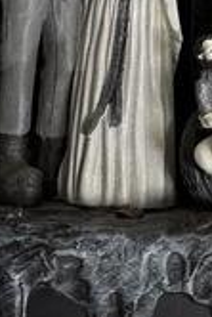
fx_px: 1014
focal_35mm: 115
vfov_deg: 17.4
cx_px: 120
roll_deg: +0.0
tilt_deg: +5.4
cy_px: 10
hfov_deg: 11.9
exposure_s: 1/60
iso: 250
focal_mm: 6.76
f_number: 1.78
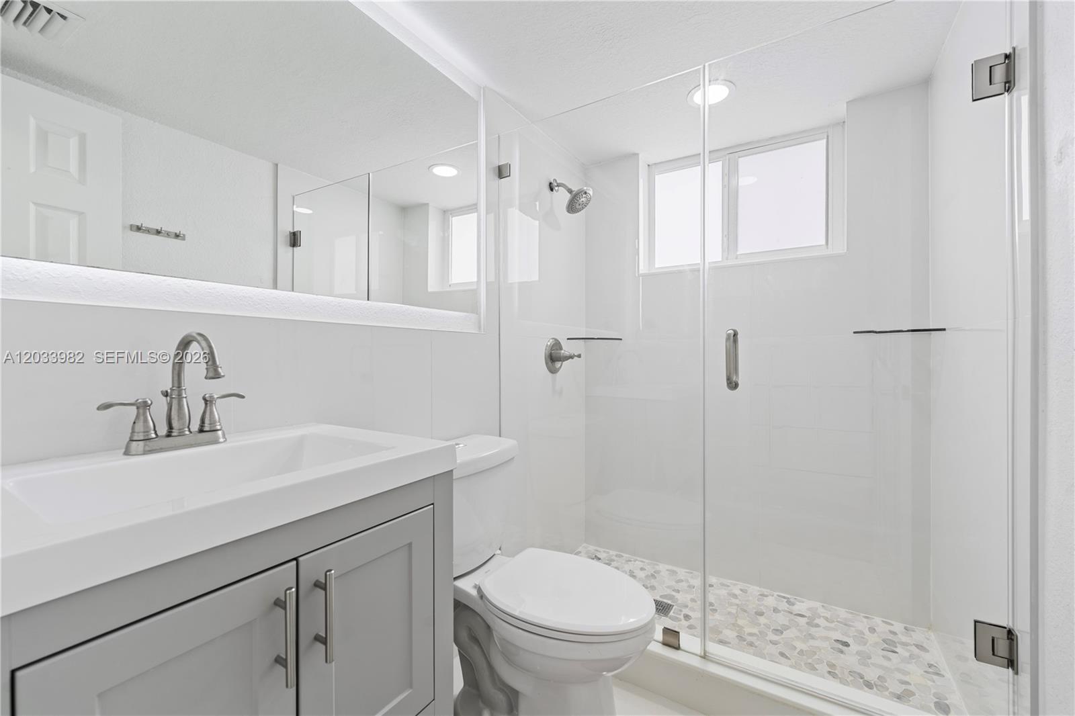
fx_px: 418
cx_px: 538
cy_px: 358
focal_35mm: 14
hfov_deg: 104.3
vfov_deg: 81.2
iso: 100
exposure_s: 1/4
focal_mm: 14
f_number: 8
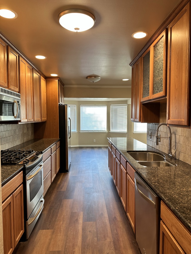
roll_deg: -0.2
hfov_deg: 56.8
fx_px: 177
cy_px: 127
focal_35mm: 24
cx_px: 96
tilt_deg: -3.0
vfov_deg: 71.6
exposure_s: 1/60
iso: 125
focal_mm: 6.86
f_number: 1.78
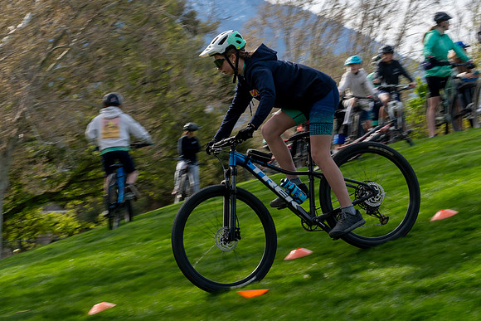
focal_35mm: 153
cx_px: 179
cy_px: 119
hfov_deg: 13.4
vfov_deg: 9.0
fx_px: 2049
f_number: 13
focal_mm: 70
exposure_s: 1/100
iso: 200
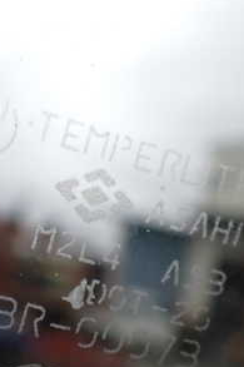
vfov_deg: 31.3
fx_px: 651
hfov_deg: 21.0
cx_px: 55
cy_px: 233
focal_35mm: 64
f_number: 2.3
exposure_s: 1/200
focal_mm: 5.4
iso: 100
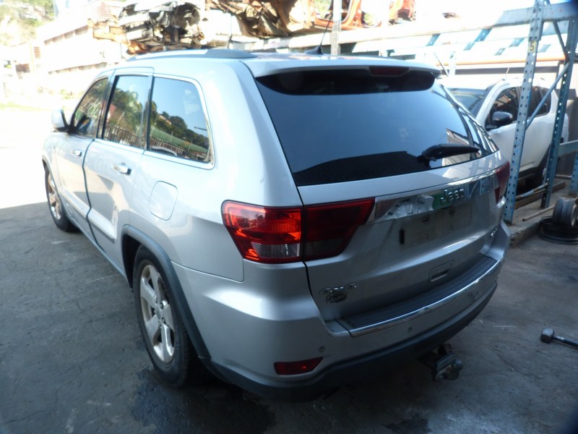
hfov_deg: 69.4
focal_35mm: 25
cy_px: 217
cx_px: 289
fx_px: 417
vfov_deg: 54.9
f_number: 2.8
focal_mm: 4.5
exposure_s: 1/100
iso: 80
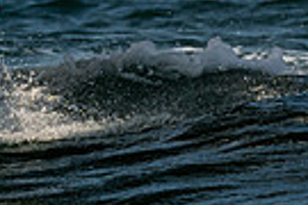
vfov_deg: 1.0
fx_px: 11506
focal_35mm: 1345
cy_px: -303
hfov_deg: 1.5
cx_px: -172
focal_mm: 230
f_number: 8
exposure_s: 1/3200
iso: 500
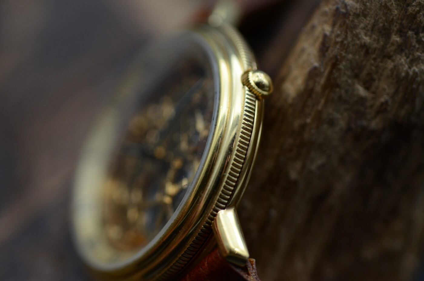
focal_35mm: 90
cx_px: 212
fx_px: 1058
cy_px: 140
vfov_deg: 15.1
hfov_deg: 22.7
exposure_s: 1/640
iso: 800
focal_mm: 60
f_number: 4.5
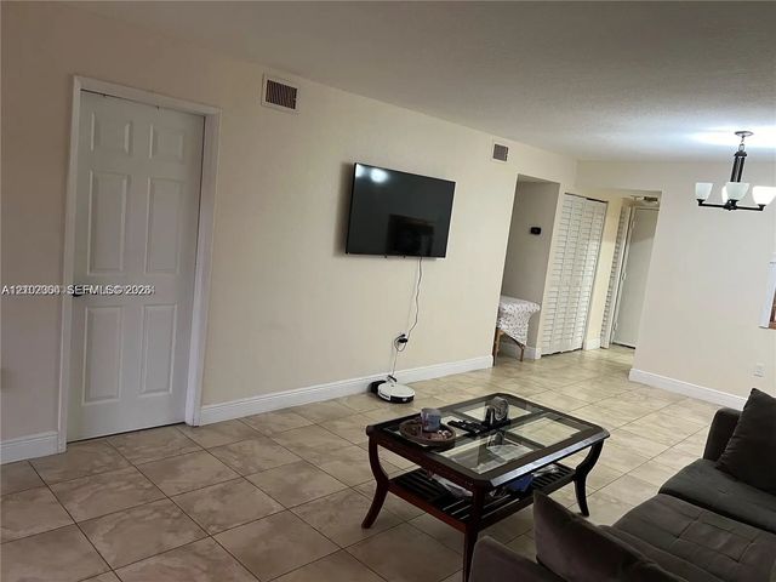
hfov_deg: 67.3
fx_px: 583
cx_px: 388
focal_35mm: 26
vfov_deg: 53.1
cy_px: 291
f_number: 1.5
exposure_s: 1/60
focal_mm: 5.7
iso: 250
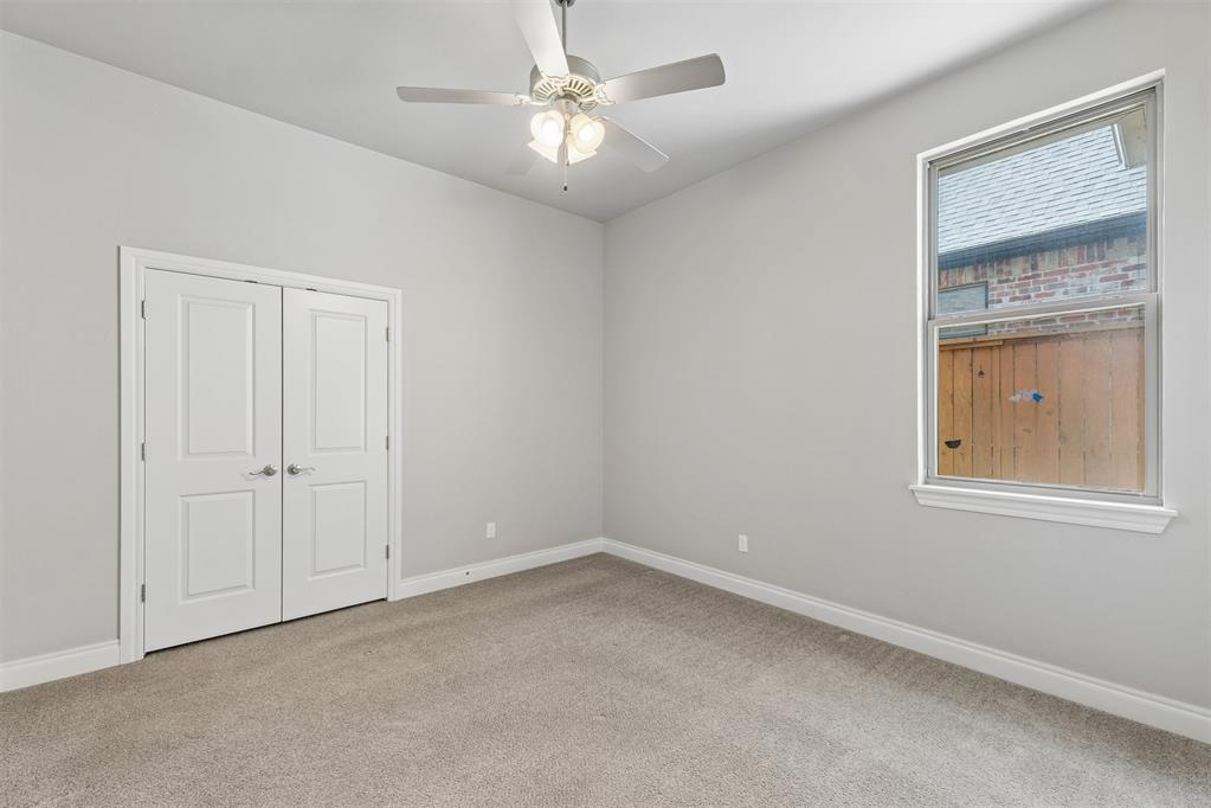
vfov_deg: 77.3
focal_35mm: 15
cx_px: 606
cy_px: 404
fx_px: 505
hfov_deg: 100.4
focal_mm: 10
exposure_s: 1/30
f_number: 7.1
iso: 200
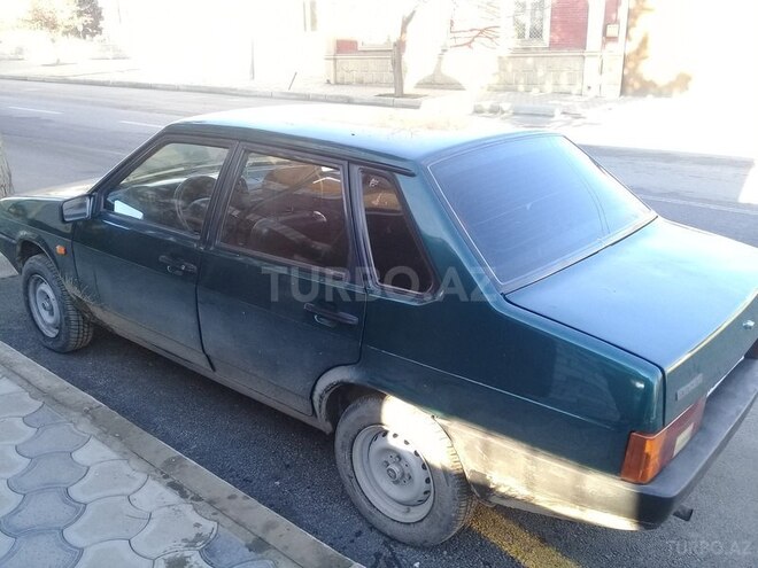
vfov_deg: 45.4
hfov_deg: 58.4
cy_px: 284
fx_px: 679
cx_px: 379
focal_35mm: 31
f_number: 2.2
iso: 50
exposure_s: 1/100
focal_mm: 3.3
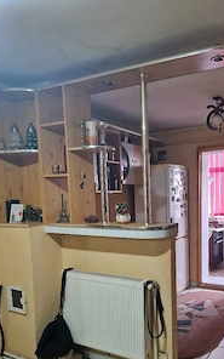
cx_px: 147
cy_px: 233
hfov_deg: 38.0
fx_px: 322
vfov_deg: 57.1
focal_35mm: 33
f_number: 1.8
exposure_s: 1/100
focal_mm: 5.4
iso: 400
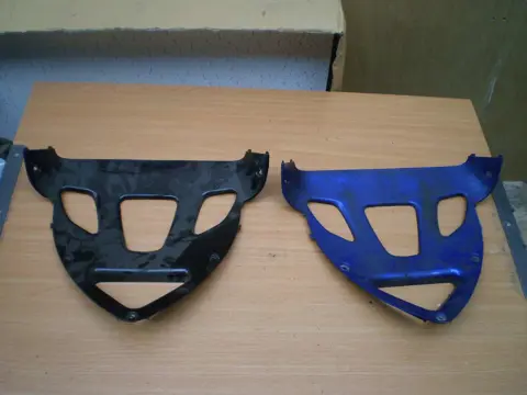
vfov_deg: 39.7
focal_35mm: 36
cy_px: 198
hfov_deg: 51.4
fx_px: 548
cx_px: 264
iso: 125
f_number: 3.1
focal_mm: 6.3
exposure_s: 1/30
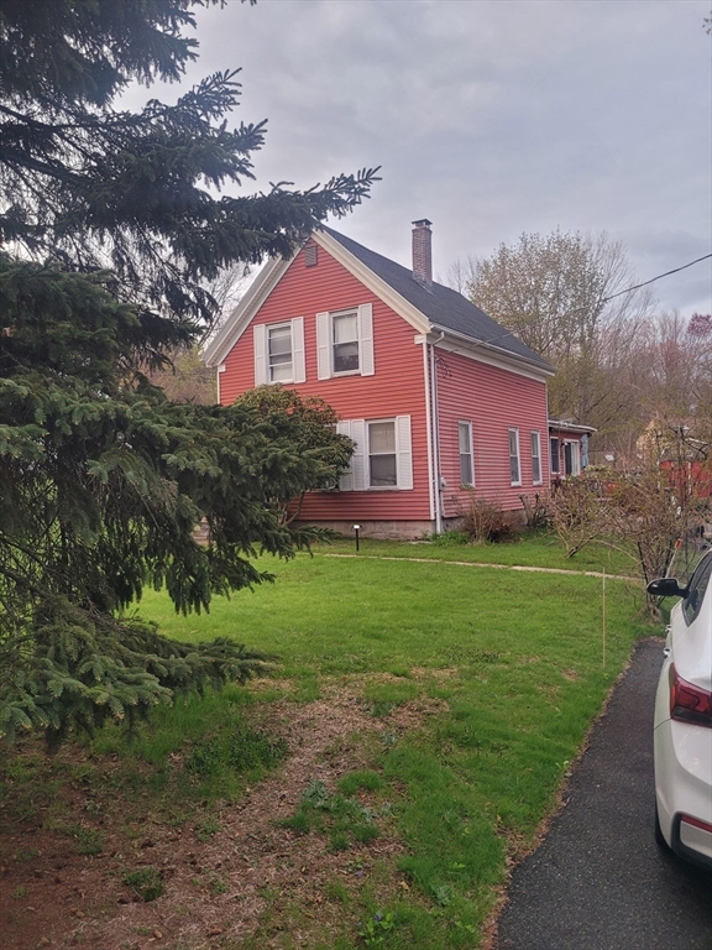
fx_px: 713
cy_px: 475
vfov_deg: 67.3
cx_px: 356
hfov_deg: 53.1
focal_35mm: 26
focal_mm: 5.4
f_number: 1.8
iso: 250
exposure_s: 1/120
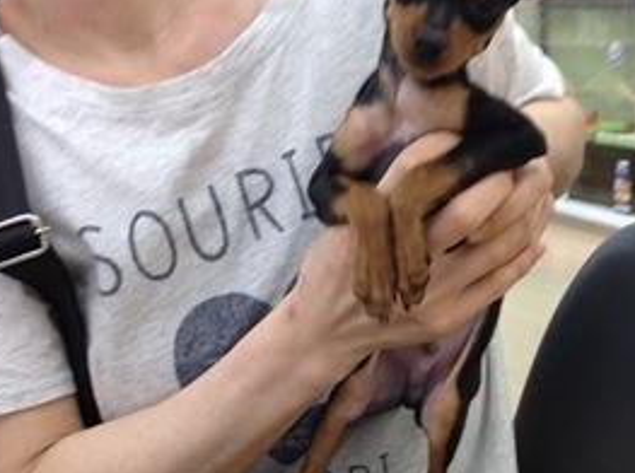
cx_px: 456
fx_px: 1464
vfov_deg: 18.3
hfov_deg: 24.3
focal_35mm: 80
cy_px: 285
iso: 50
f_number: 2.4
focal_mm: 4.28
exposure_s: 1/20
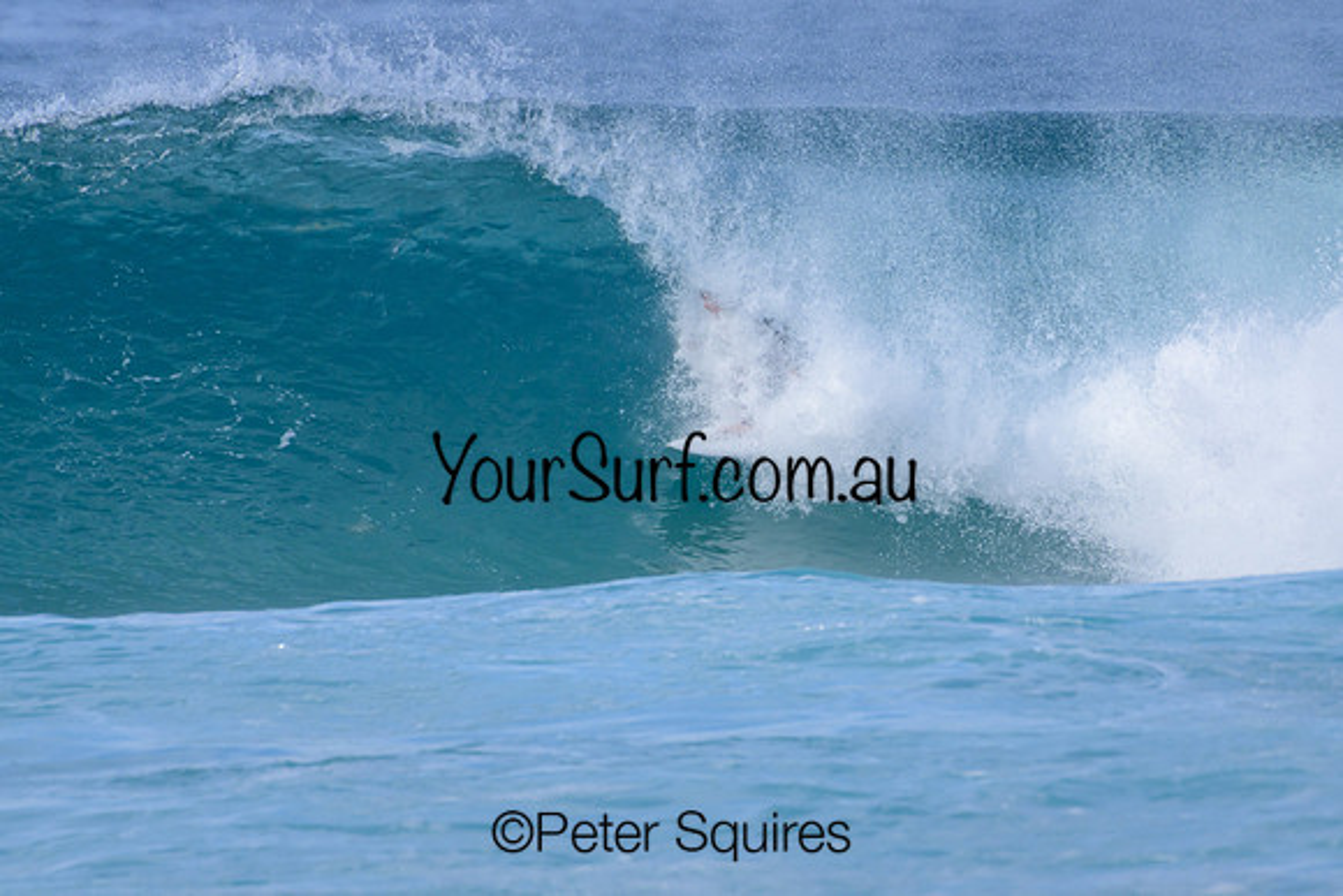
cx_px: 672
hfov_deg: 2.1
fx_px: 37313
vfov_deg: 1.4
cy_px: 448
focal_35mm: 1000
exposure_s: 1/2000
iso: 1250
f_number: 11
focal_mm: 1000
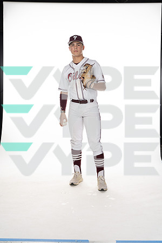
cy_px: 122
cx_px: 81
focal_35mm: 49
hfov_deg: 27.5
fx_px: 331
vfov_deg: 40.3
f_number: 6.3
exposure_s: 1/250
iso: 400
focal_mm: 49
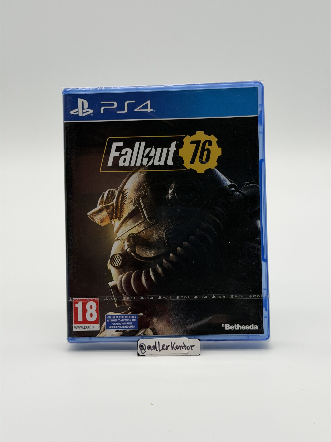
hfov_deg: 30.3
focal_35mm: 48
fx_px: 612
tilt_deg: -15.6
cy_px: 221
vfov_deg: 39.7
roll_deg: +0.8
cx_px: 166
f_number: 1.78
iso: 100
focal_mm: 6.76
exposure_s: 1/681
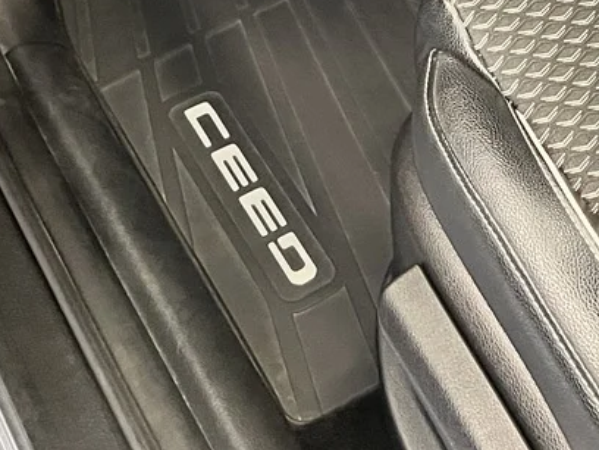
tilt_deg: -33.9
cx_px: 487
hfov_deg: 19.1
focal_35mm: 102
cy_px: -372
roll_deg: +0.0
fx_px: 1765
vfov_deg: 13.1
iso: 640
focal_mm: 5.1
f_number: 1.6
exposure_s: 1/40
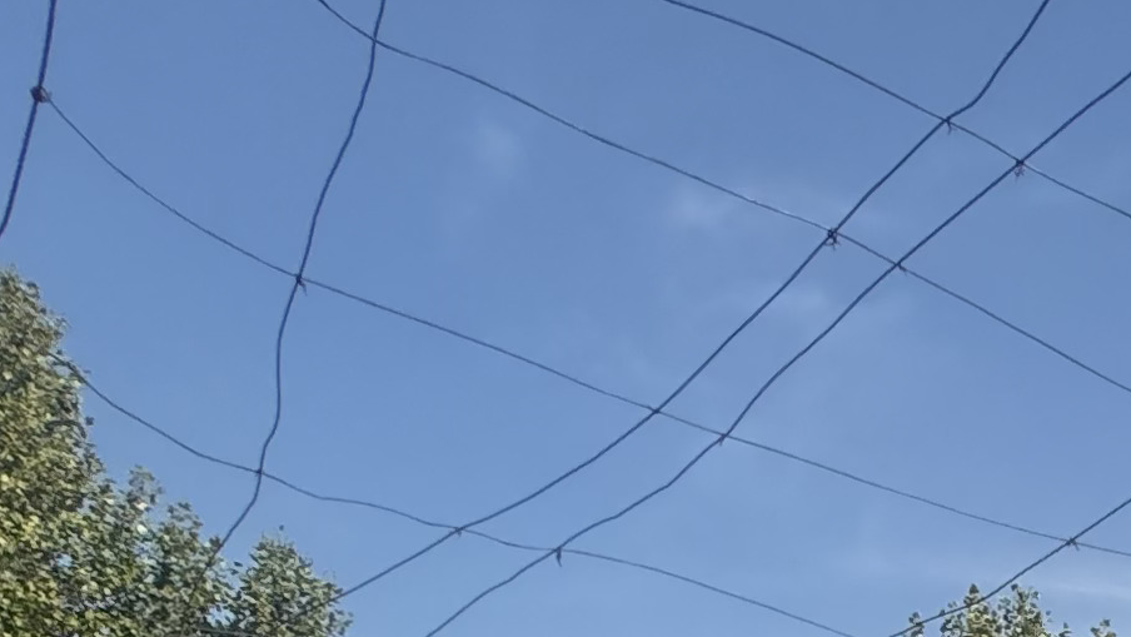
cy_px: 1408
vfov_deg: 13.9
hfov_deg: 24.5
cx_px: 1669
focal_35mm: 68
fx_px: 2040
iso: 50
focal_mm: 2.22
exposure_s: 1/1497
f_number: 2.2
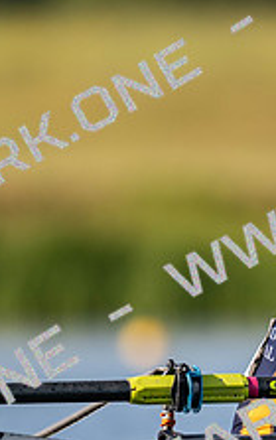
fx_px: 19050
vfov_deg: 1.3
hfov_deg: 0.8
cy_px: 303
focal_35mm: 1588
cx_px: 408
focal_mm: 600
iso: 220
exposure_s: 1/2500
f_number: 4
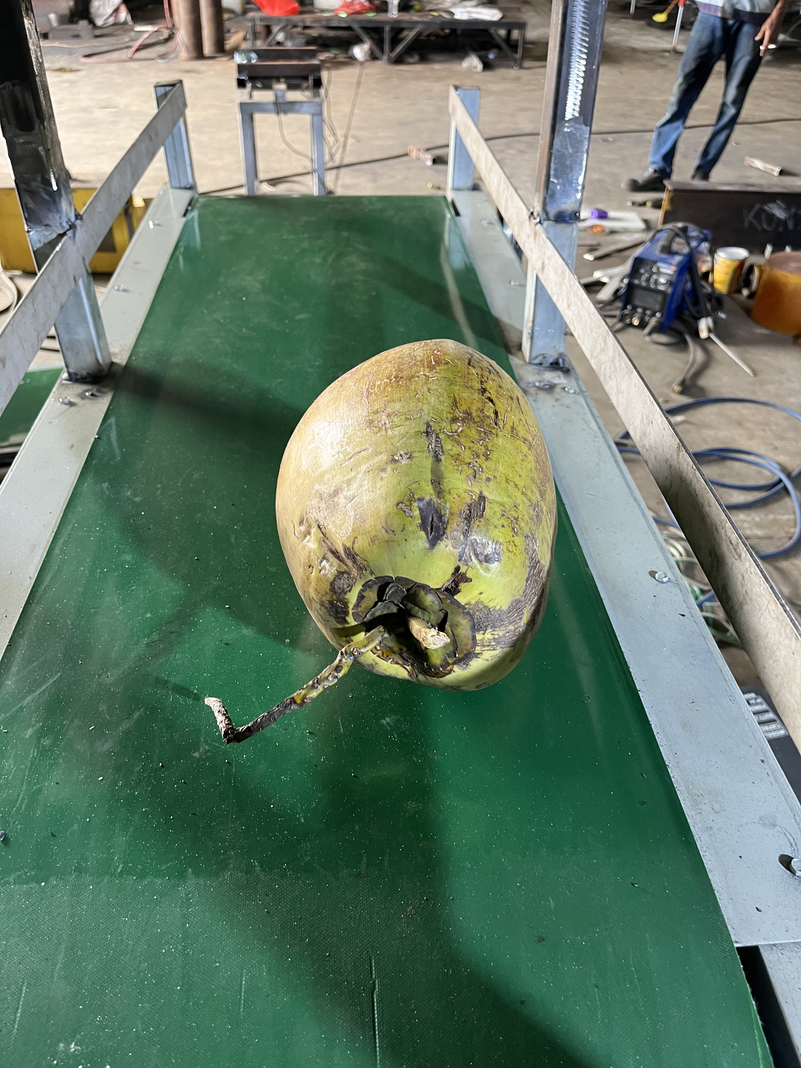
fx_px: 802
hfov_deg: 53.1
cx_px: 400
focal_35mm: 26
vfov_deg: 67.3
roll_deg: -2.7
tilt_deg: -37.3
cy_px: 534
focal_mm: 5.1
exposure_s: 1/50
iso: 200
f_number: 1.6
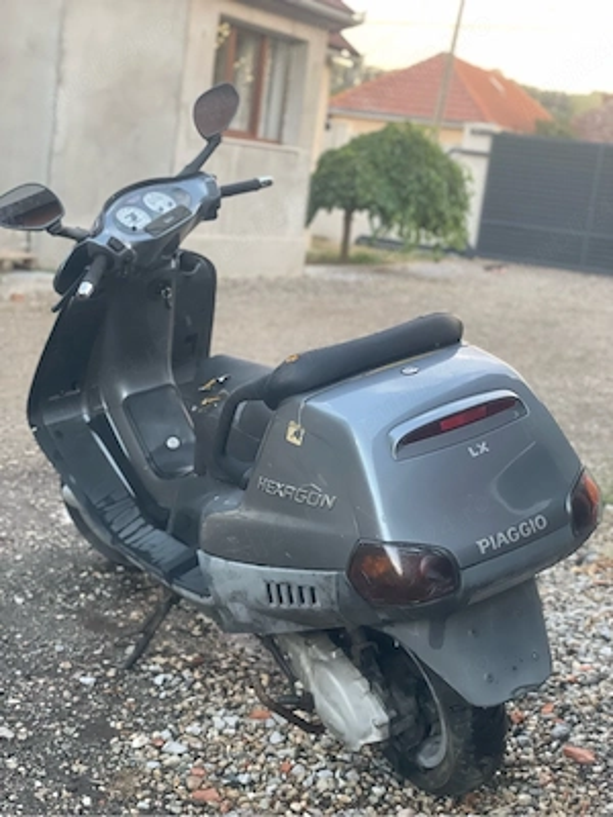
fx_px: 1228
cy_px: 408
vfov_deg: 36.8
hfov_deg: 28.0
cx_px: 306
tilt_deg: -10.5
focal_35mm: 52
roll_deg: -7.3
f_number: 2
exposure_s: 1/116
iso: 250
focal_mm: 6
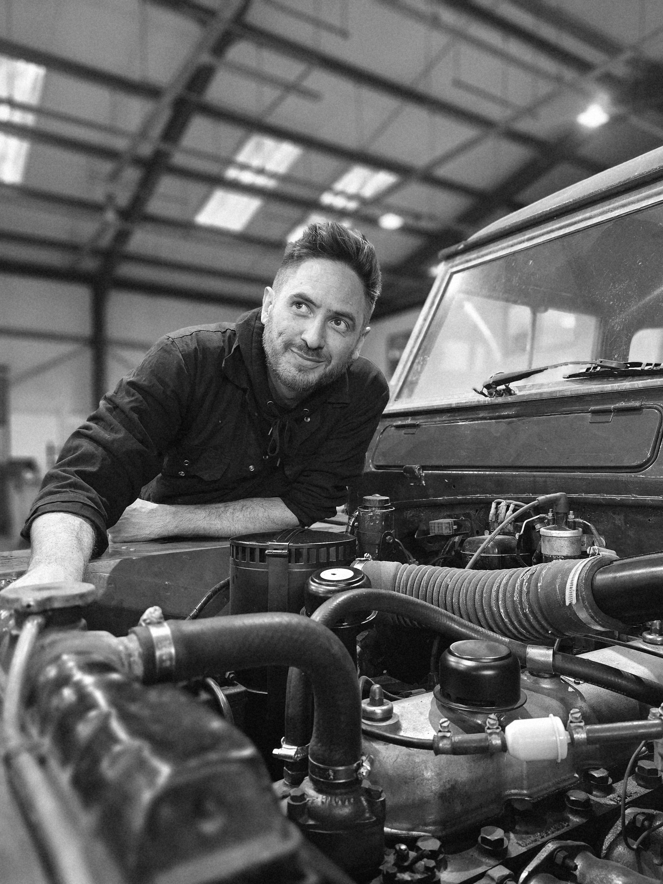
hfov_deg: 58.9
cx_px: 332
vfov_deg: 73.9
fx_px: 587
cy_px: 442
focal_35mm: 23
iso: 640
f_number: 1.7
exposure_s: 1/33.4
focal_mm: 6.3
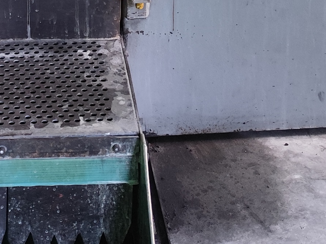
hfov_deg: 18.7
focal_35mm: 105
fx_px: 989
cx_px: 150
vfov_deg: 12.3
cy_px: -255
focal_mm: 6.14
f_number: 1.65
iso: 500
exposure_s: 1/100
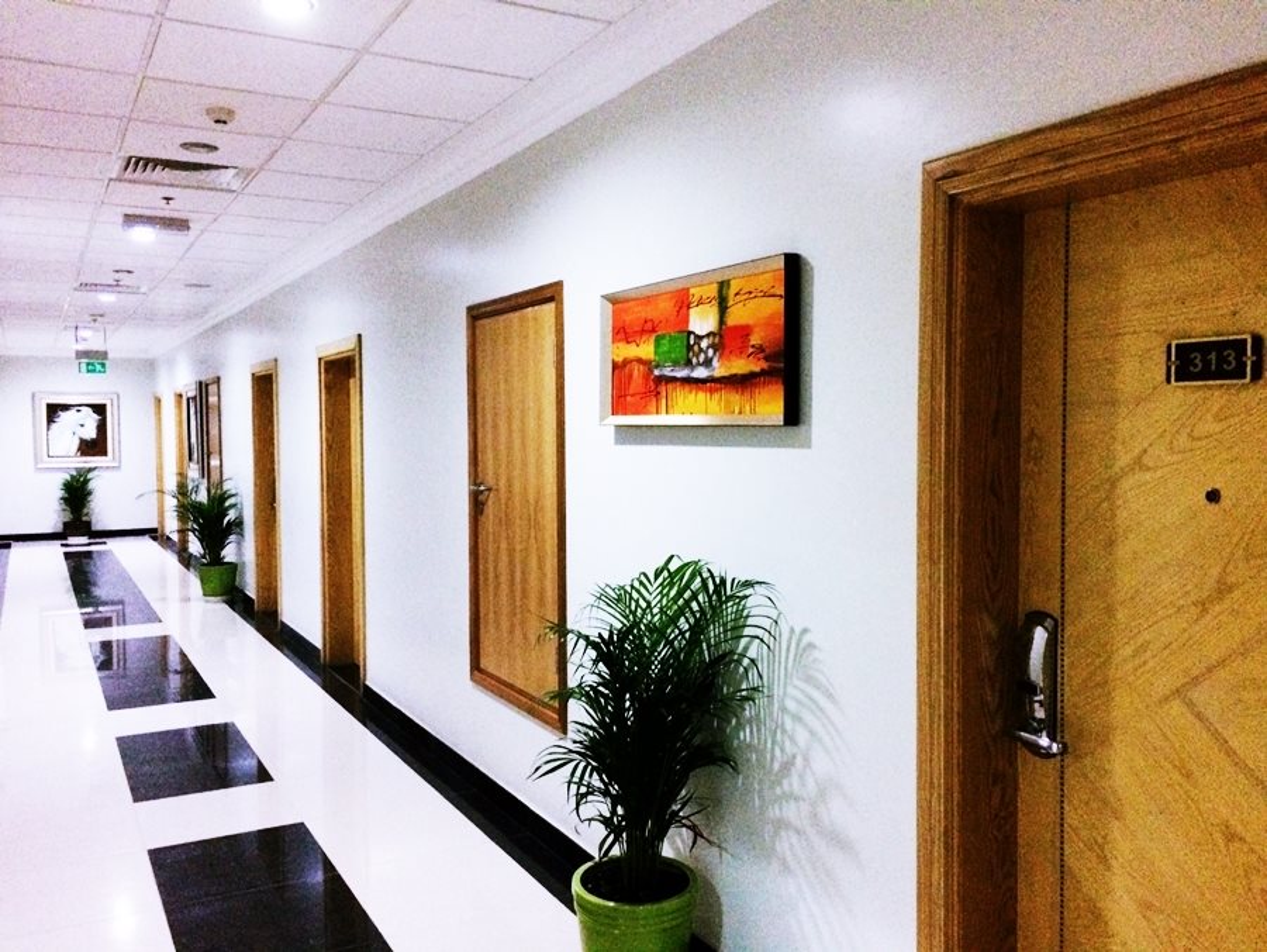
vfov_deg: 48.3
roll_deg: +1.5
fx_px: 1062
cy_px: 476
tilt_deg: -3.1
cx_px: 634
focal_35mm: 29
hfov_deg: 61.6
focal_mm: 4.15
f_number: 2.2
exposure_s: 1/17
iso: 500
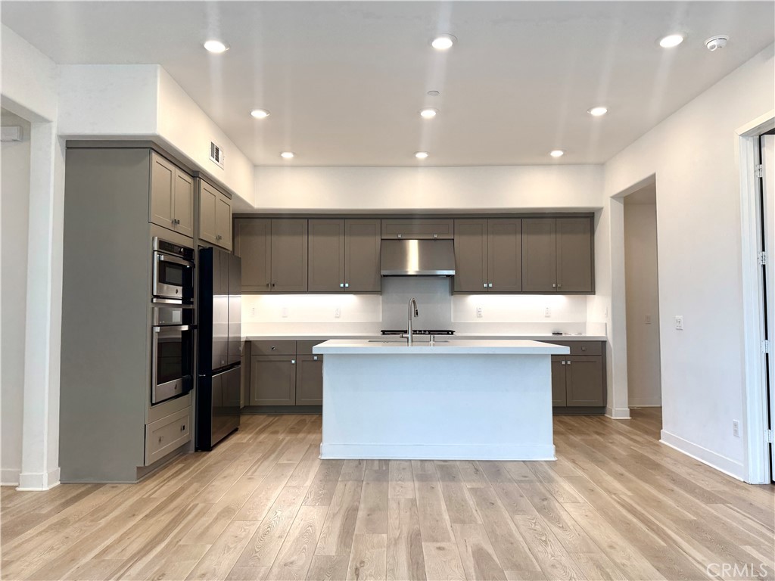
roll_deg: -0.2
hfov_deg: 71.6
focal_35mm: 24
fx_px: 537
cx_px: 388
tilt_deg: +1.2
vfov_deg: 56.8
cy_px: 290
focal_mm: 6.76
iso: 80
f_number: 1.78
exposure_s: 1/120
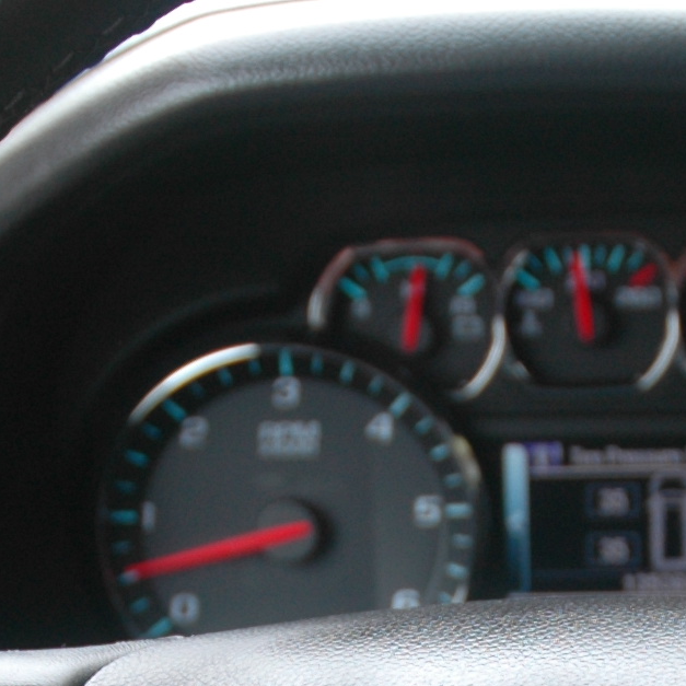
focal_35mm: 110
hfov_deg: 15.8
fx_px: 2466
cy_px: 797
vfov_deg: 15.3
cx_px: 349
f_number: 4.5
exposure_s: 1/80
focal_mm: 18
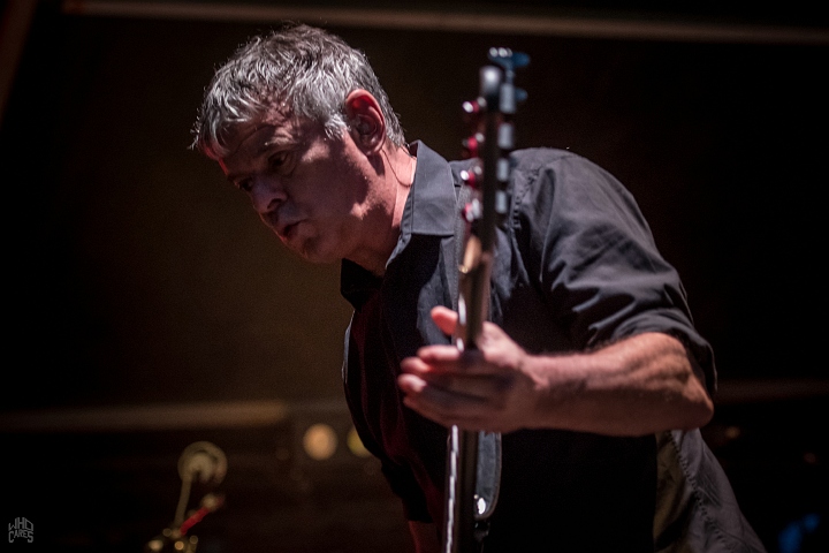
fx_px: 2418
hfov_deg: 19.5
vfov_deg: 13.0
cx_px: 414
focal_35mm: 105
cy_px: 276
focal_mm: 70
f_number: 2.8
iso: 4000
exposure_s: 1/100
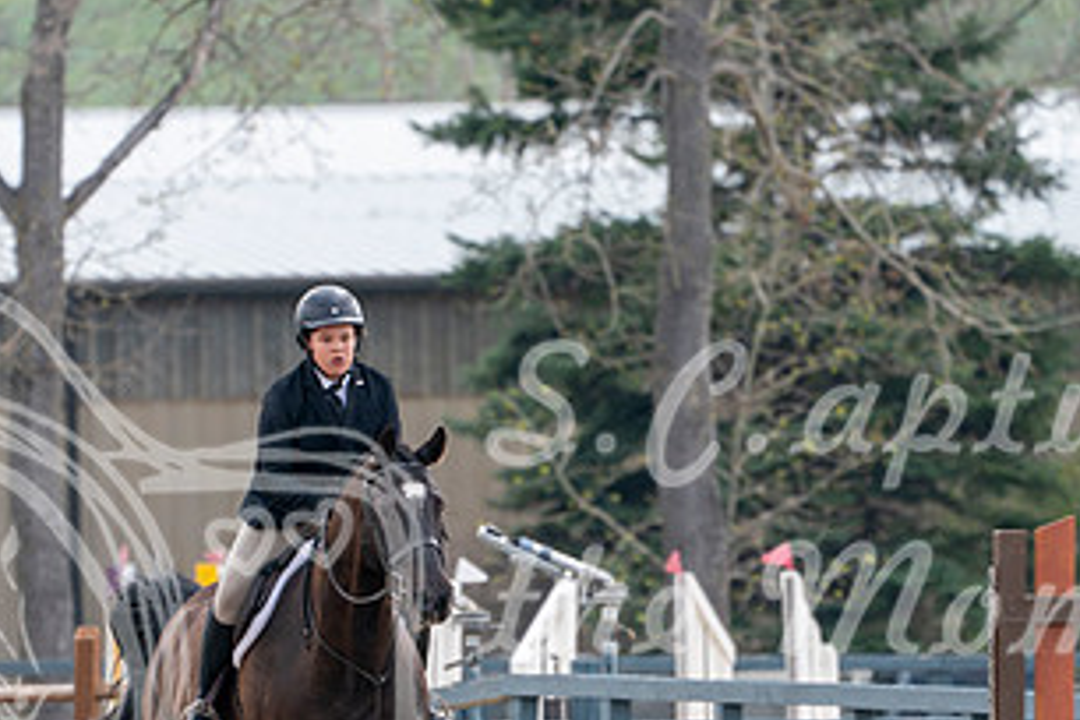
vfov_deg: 2.3
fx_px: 17939
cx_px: 420
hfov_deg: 3.4
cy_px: 616
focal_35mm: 598
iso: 200
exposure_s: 1/320
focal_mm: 315
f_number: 5.6
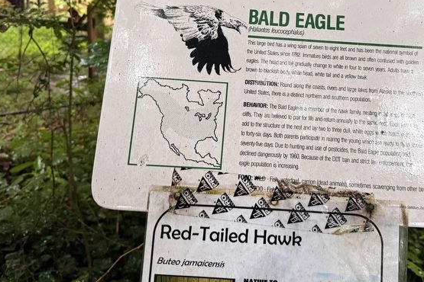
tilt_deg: -12.5
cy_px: 72
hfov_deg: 52.7
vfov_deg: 36.1
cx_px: 259
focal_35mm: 36
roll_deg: -3.1
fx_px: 424
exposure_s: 1/60
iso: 400
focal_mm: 6.76
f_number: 1.78
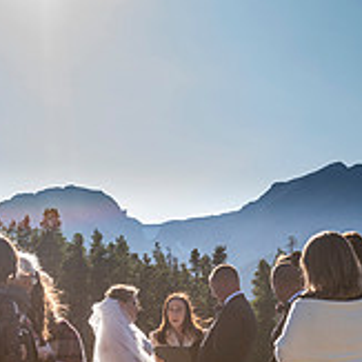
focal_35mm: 117
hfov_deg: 14.9
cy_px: 340
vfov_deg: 14.7
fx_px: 1384
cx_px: 111
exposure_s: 1/400
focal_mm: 50
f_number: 5.6
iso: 160
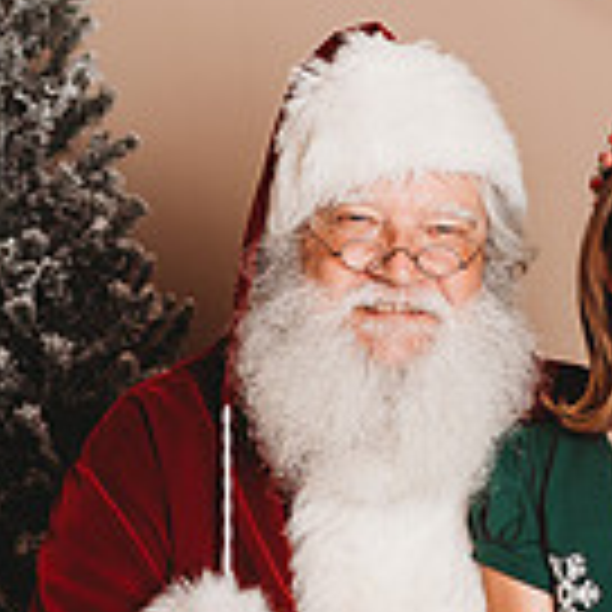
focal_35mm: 98
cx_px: 529
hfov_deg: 17.5
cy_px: 518
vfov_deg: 17.5
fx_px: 1960
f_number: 2.8
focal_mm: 24
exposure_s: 1/160
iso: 100
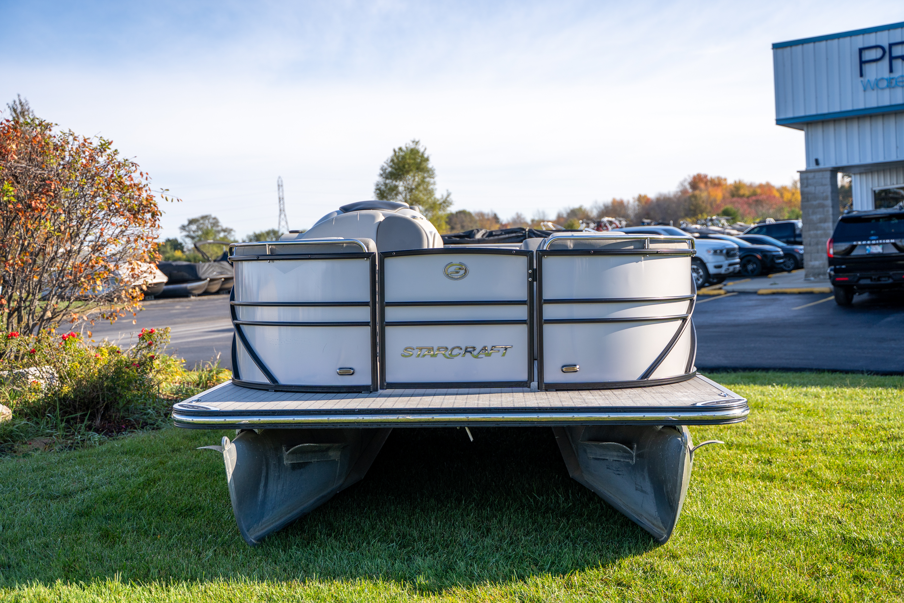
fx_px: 1029
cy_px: 302
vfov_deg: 32.6
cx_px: 452
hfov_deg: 47.4
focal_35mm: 41
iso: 100
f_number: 2.8
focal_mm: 41
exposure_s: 1/1600
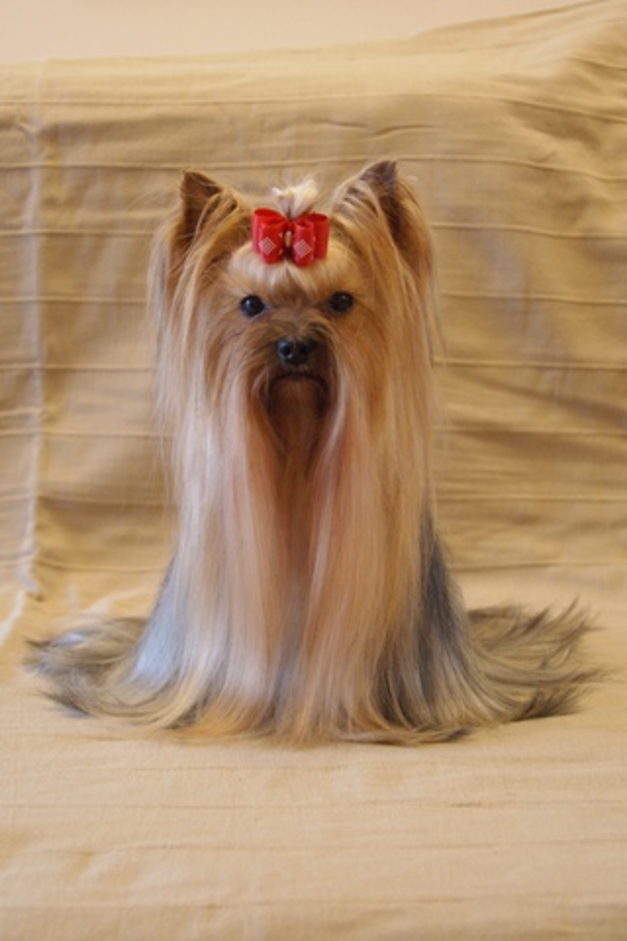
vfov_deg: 37.9
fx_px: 1371
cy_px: 470
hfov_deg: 25.8
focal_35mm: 52
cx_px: 314
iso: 400
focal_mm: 35
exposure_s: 1/20
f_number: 5
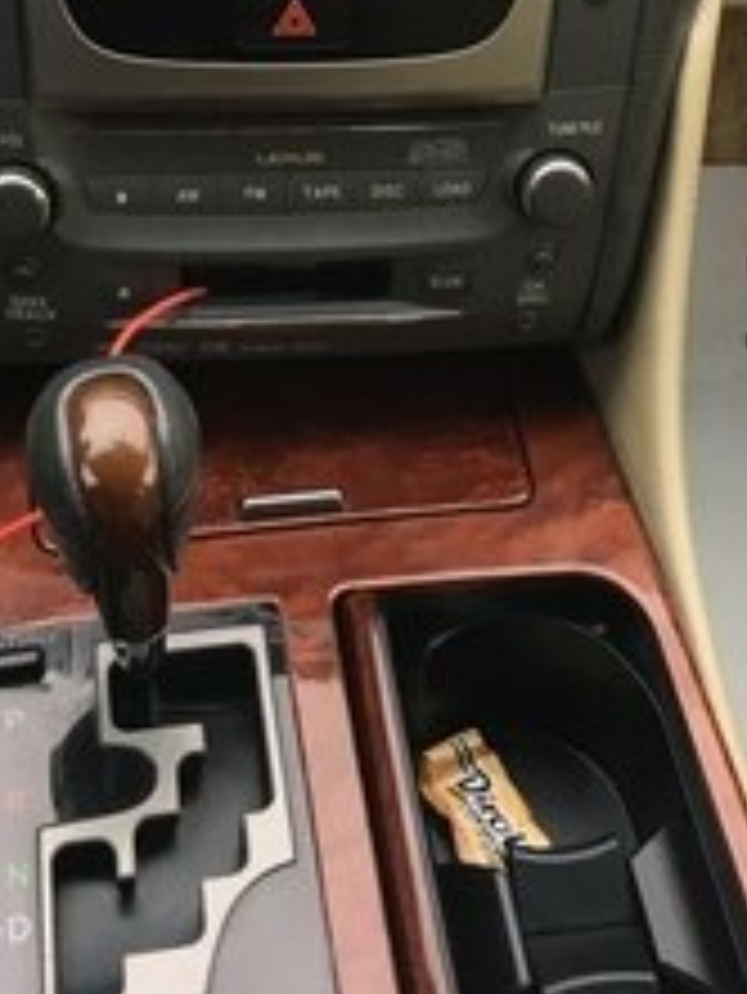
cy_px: -108
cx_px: 360
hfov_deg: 22.6
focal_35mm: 65
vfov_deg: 27.2
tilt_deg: -34.2
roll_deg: -4.3
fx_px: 1868
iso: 32
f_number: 2.2
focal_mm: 4.15
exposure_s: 1/33
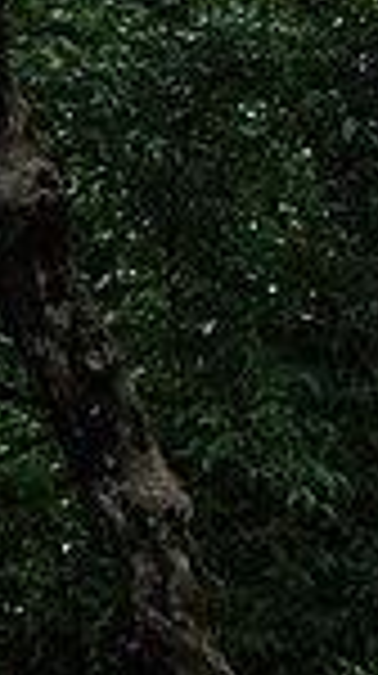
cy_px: 479
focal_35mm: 514
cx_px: 945
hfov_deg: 2.3
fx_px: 9190
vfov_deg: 4.2
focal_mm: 70
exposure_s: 1/250
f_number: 4.5
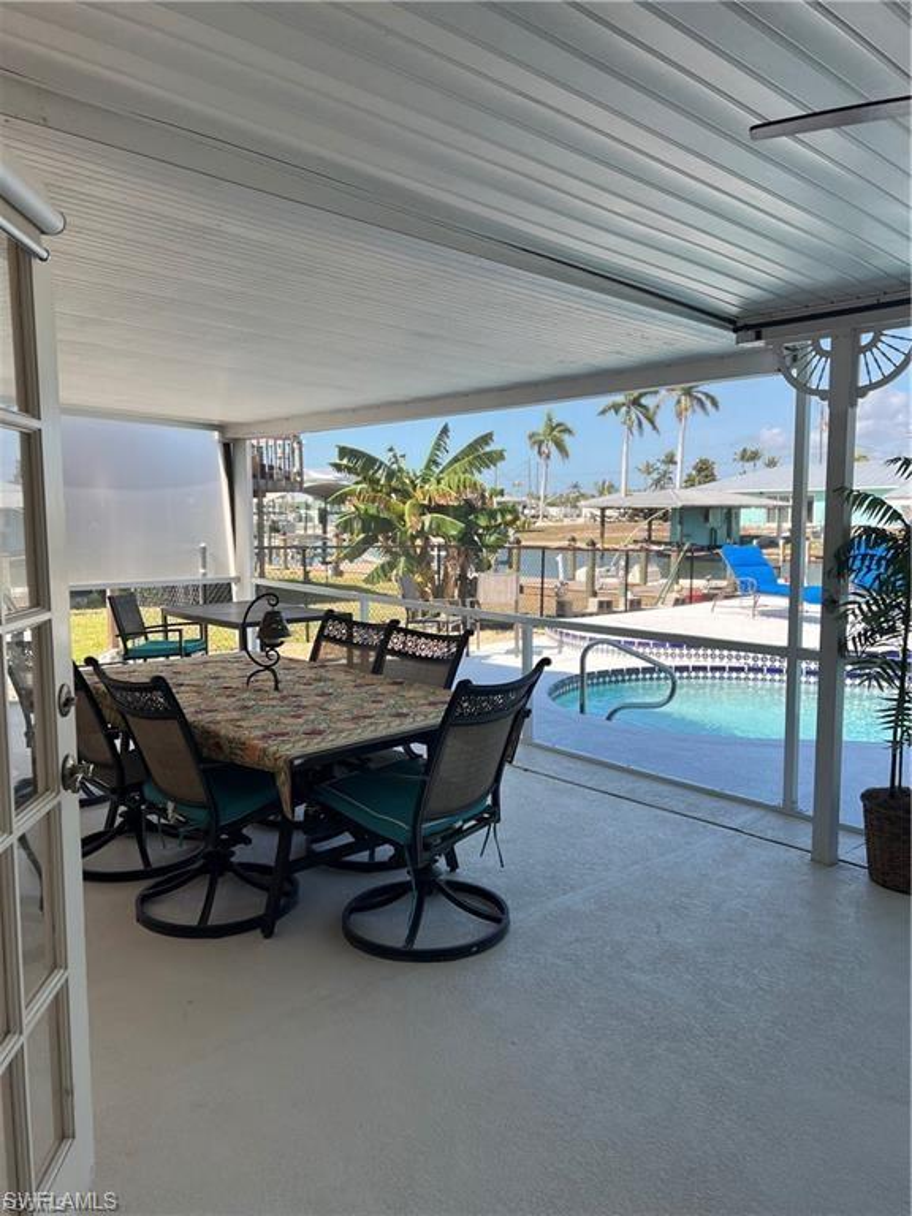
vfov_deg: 67.3
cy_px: 608
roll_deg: +0.1
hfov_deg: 53.1
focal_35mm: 26
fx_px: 913
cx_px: 456
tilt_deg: -5.9
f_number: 1.5
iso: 50
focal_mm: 5.7
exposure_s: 1/859
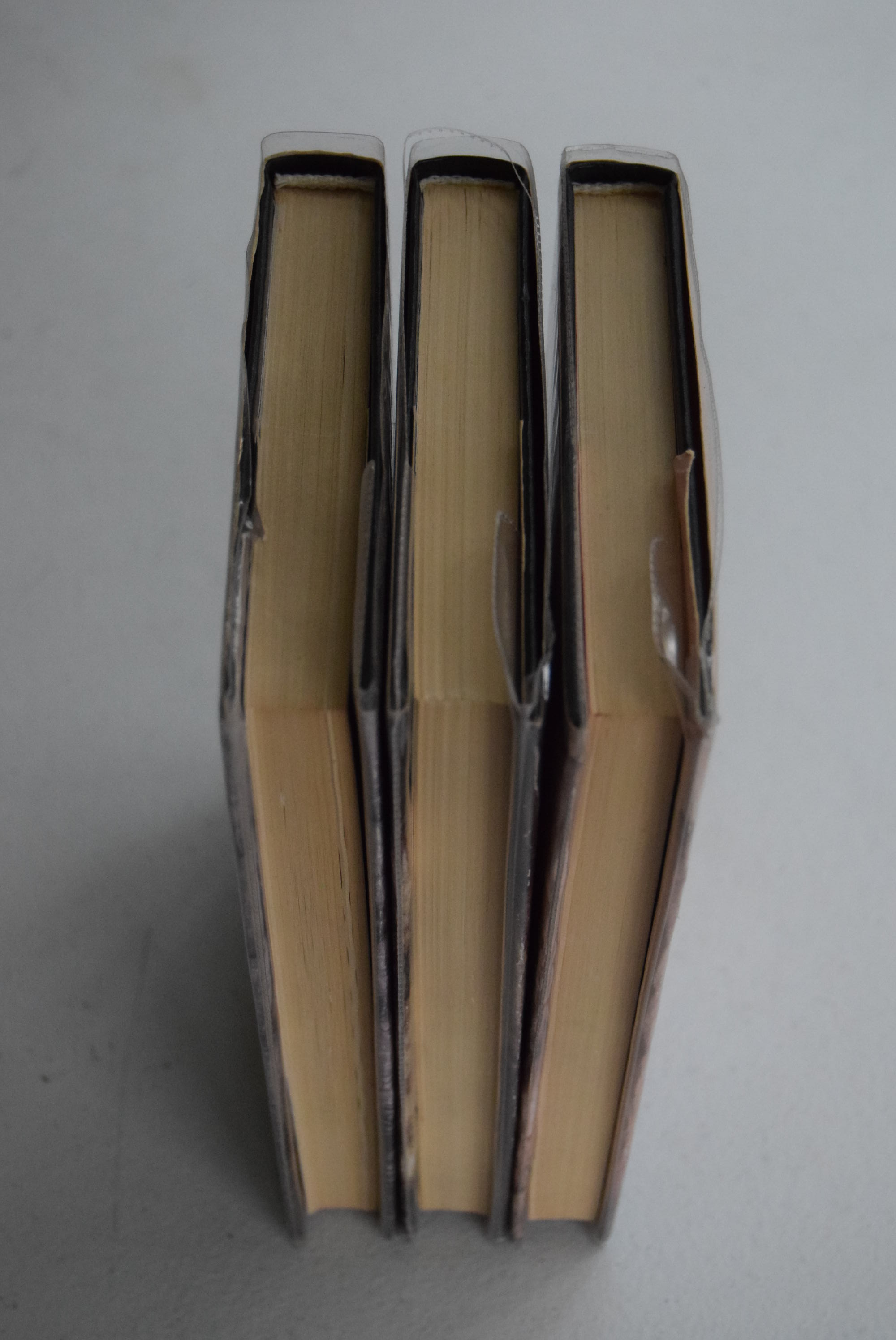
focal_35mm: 68
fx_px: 2515
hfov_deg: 20.2
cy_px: 670
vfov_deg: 29.8
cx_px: 448
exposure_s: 1/400
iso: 3200
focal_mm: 45
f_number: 5.3
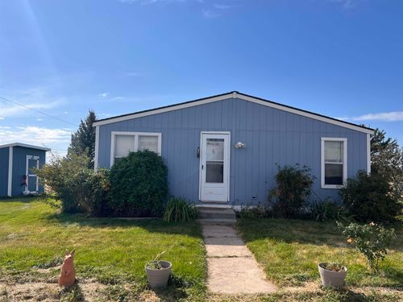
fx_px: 303
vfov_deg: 53.1
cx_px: 202
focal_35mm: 26
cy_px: 151
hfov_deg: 67.3
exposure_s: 1/5076
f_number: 1.5
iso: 50
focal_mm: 5.7
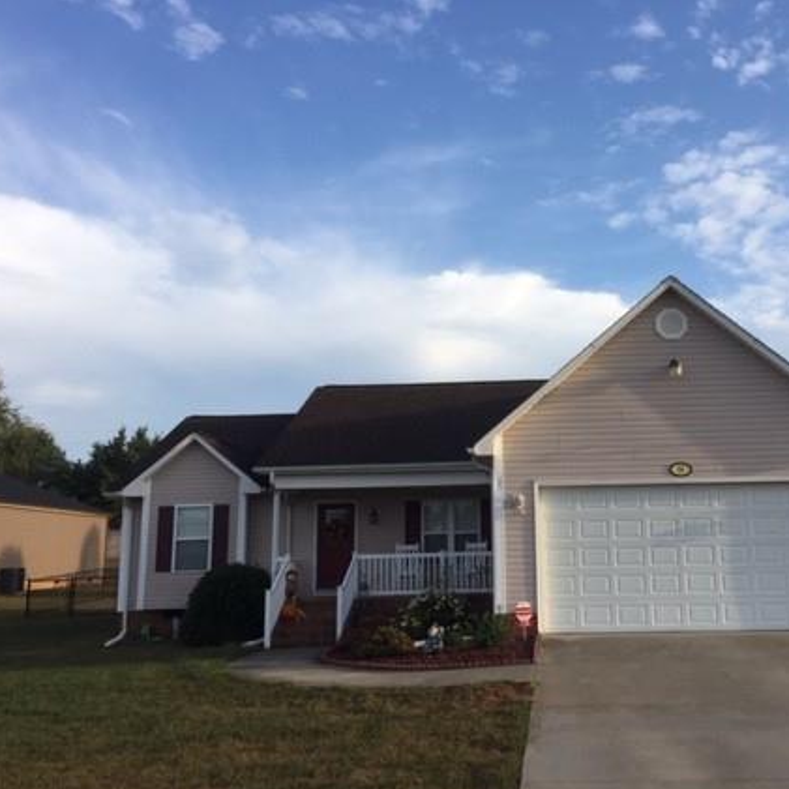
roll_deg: +0.5
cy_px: 356
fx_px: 1006
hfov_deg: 42.2
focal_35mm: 39
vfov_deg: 42.8
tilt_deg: +11.2
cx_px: 530
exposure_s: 1/1068
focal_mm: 4.15
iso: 32
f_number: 2.2
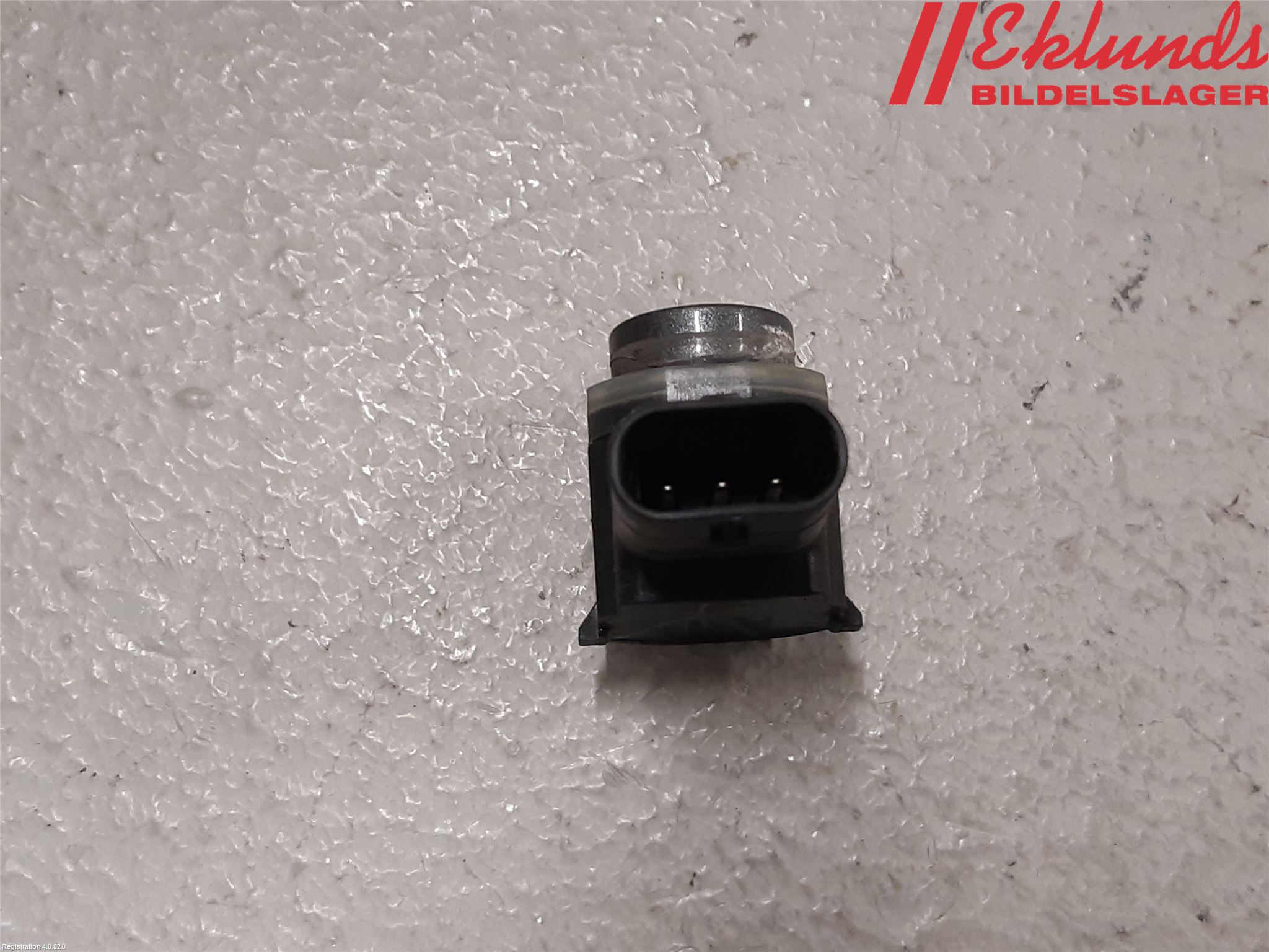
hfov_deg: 67.3
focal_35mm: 26
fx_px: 953
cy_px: 476
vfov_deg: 53.1
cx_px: 634
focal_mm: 3.93
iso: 125
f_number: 1.7
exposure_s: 1/50
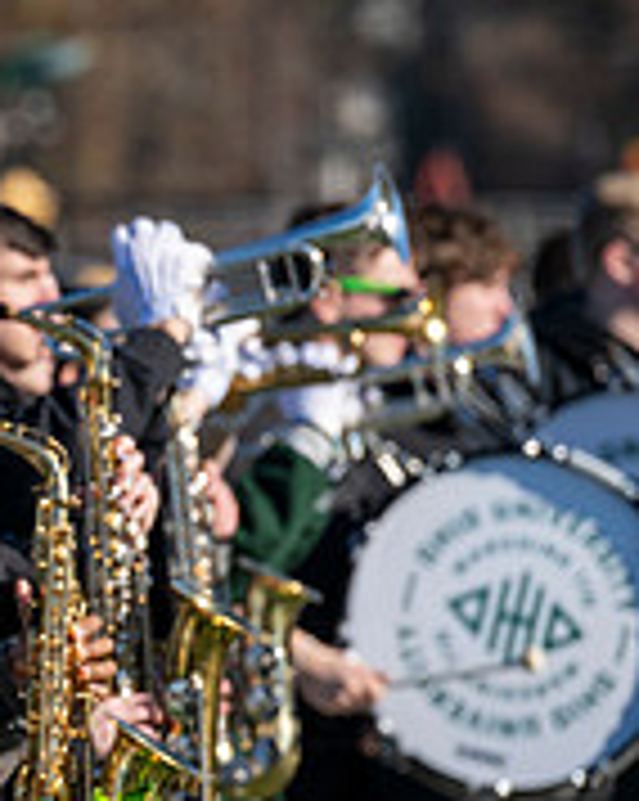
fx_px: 14492
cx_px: -608
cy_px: 475
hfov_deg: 2.5
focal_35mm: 612
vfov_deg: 3.2
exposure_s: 1/2000
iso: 250
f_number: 5
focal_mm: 200
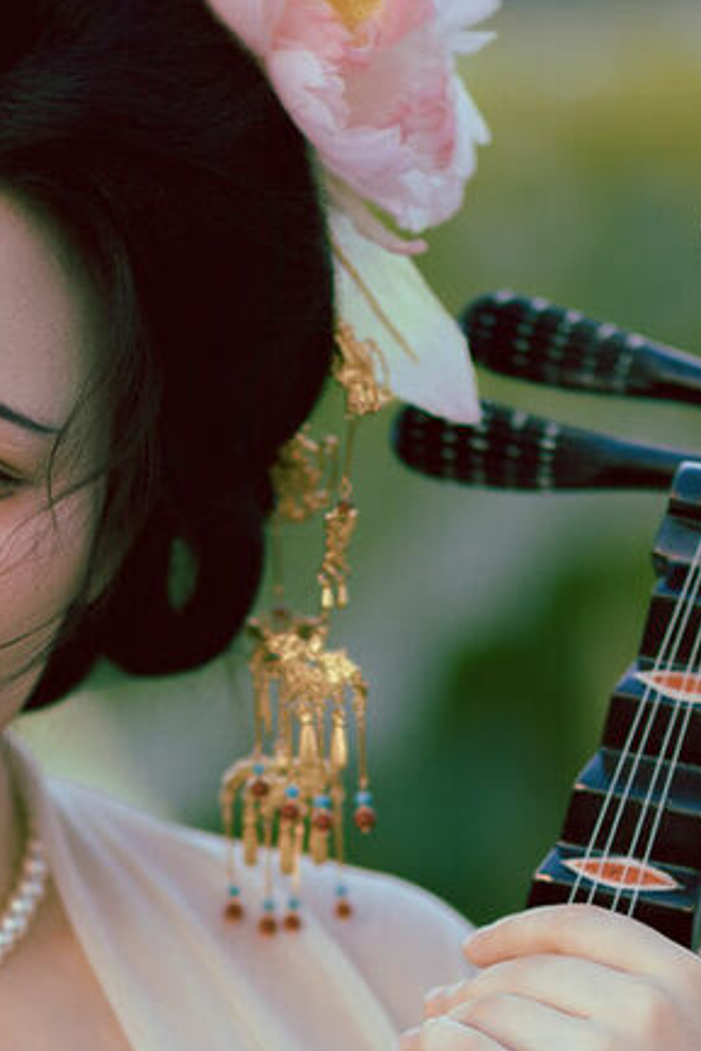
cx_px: 199
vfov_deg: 6.6
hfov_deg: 4.5
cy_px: 1283
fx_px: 9017
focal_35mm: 309
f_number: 1.6
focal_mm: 85
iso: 200
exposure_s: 1/400
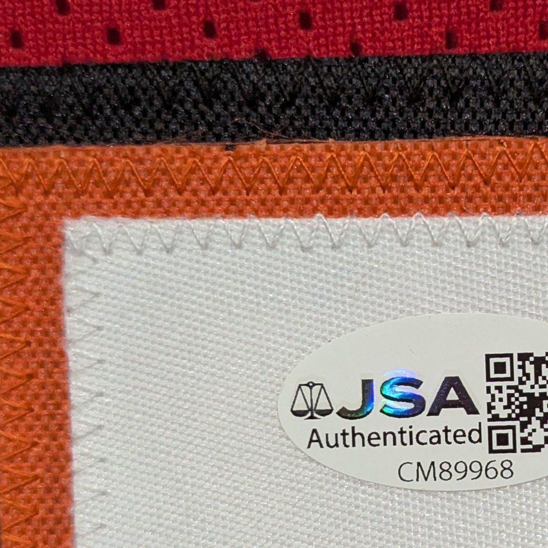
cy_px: 406
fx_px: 1988
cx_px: 490
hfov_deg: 15.5
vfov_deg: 15.6
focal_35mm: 111
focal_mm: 6.81
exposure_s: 1/110
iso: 675
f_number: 1.85
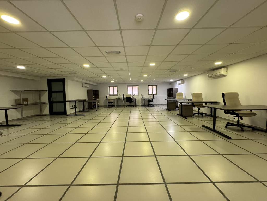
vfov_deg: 85.7
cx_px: 134
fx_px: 108
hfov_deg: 102.1
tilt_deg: -3.6
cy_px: 100
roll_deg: +0.7
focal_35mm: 14
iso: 320
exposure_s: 1/60
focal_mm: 2.22
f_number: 2.2
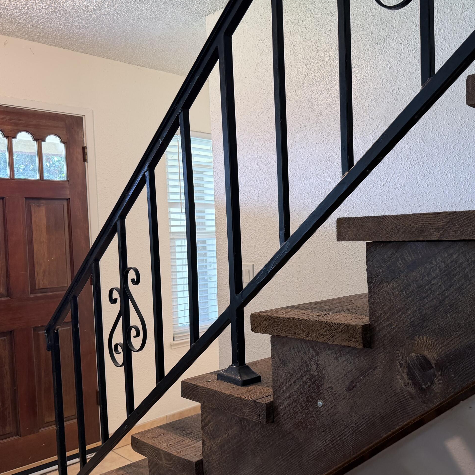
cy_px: 254
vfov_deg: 49.7
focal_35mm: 33
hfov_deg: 49.0
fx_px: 512
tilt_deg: -4.4
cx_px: 313
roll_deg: +1.6
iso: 160
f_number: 1.78
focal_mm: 6.76
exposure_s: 1/60
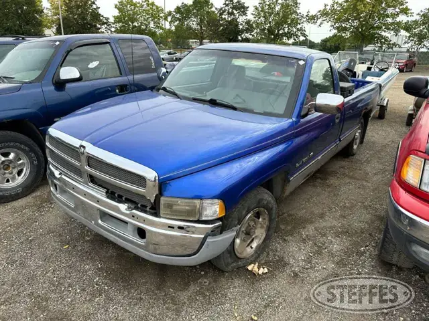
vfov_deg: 56.8
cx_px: 214
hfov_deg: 71.6
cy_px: 160
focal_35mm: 24
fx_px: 297
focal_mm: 6.86
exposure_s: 1/2028
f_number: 1.78
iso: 80
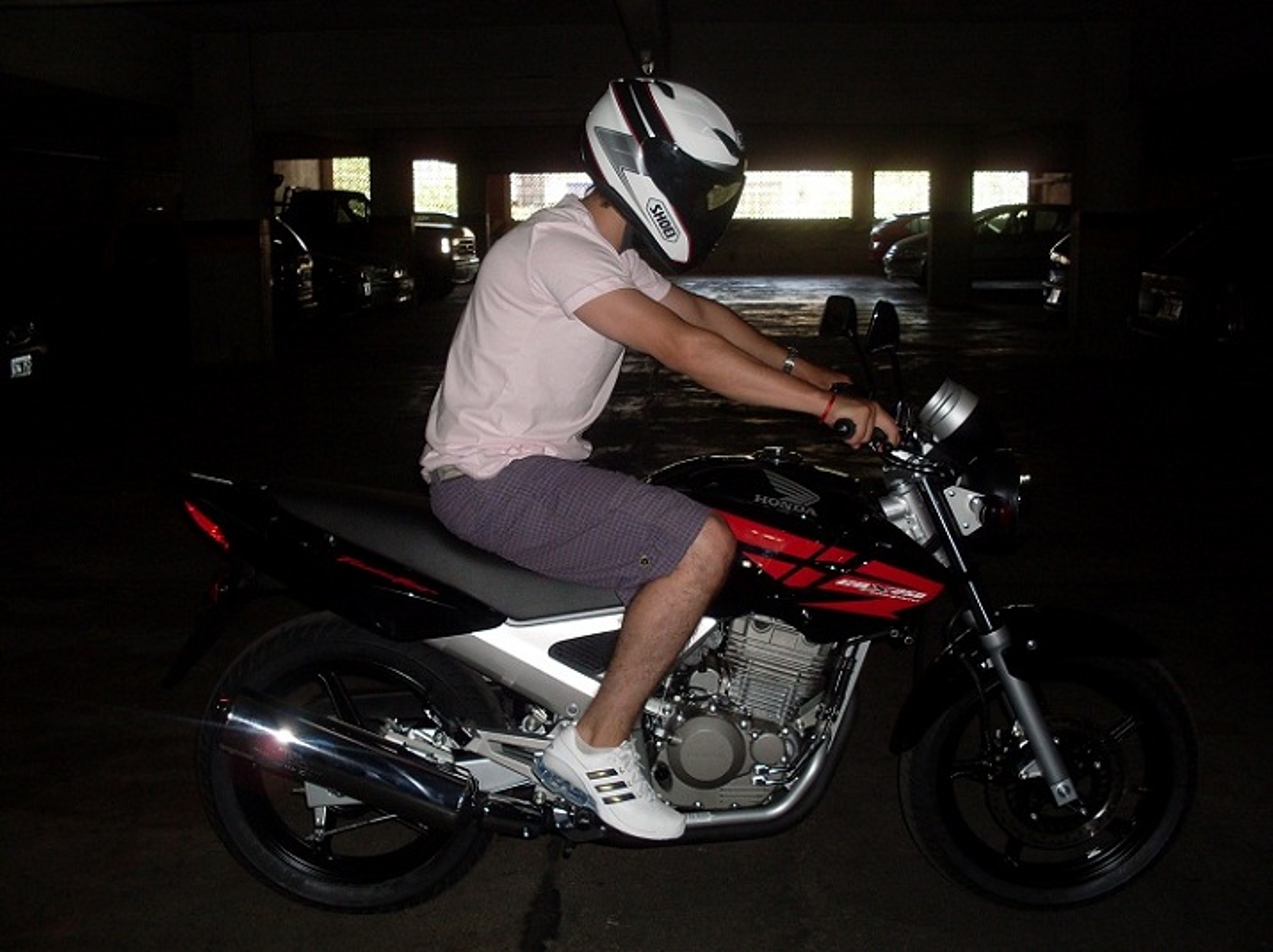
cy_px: 476
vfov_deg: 37.7
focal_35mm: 38
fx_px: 1396
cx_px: 636
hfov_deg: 49.0
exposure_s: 1/45
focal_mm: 6.3
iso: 100
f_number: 2.8
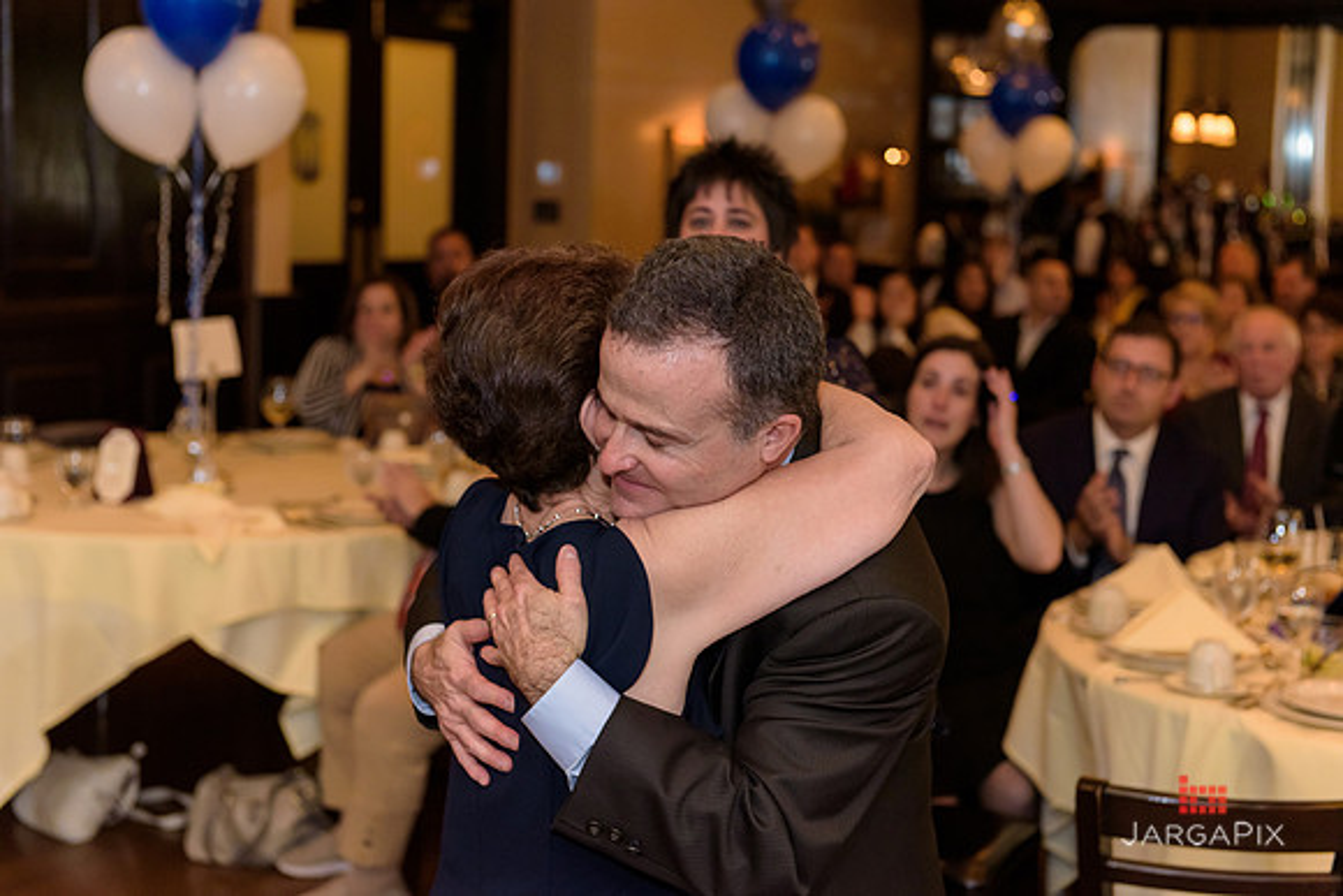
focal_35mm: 58
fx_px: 2164
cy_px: 448
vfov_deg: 23.4
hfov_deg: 34.5
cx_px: 672
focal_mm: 58
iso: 1600
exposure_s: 1/125
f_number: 3.2
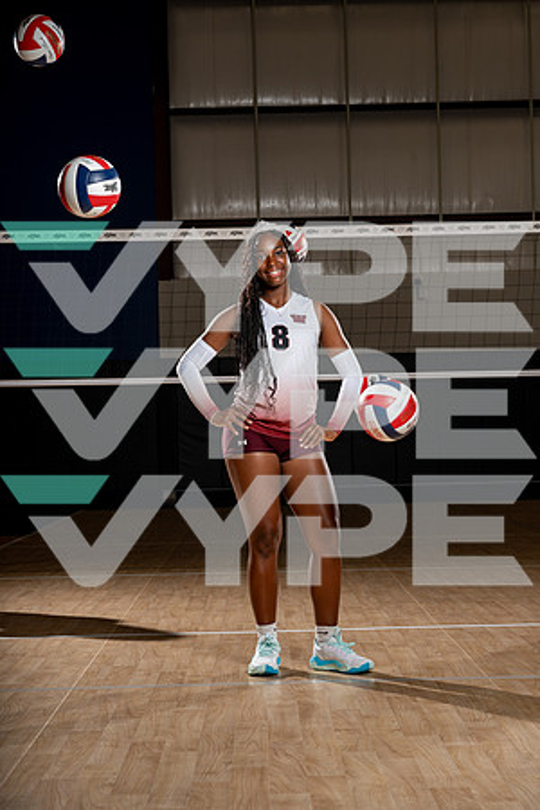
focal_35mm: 70
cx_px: 270
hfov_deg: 19.5
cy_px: 405
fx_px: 1575
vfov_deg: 28.8
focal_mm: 70
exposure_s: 1/250
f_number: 8
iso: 100
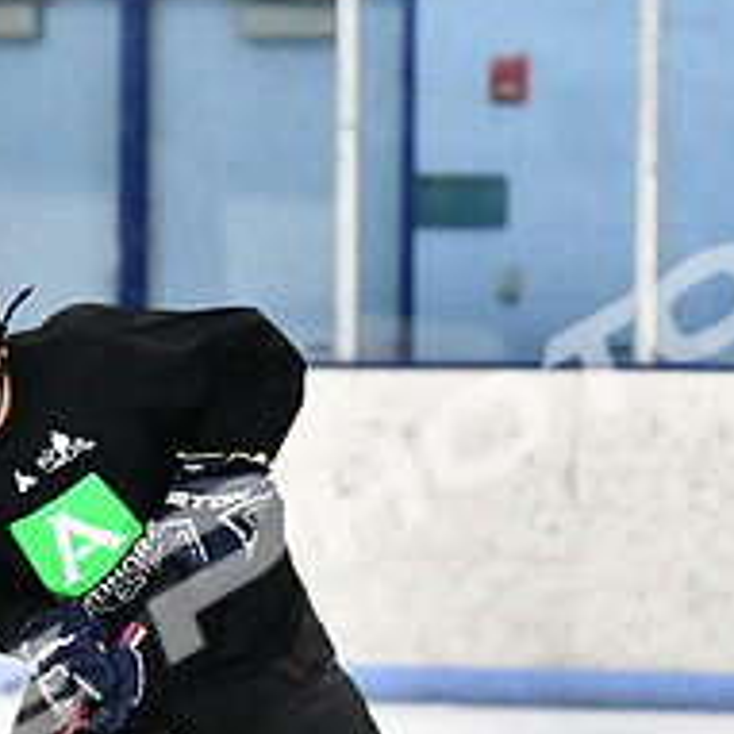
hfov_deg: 3.0
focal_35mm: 581
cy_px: 721
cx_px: -73
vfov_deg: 3.0
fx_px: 13938
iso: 6400
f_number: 2.8
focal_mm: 150
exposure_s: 1/1250
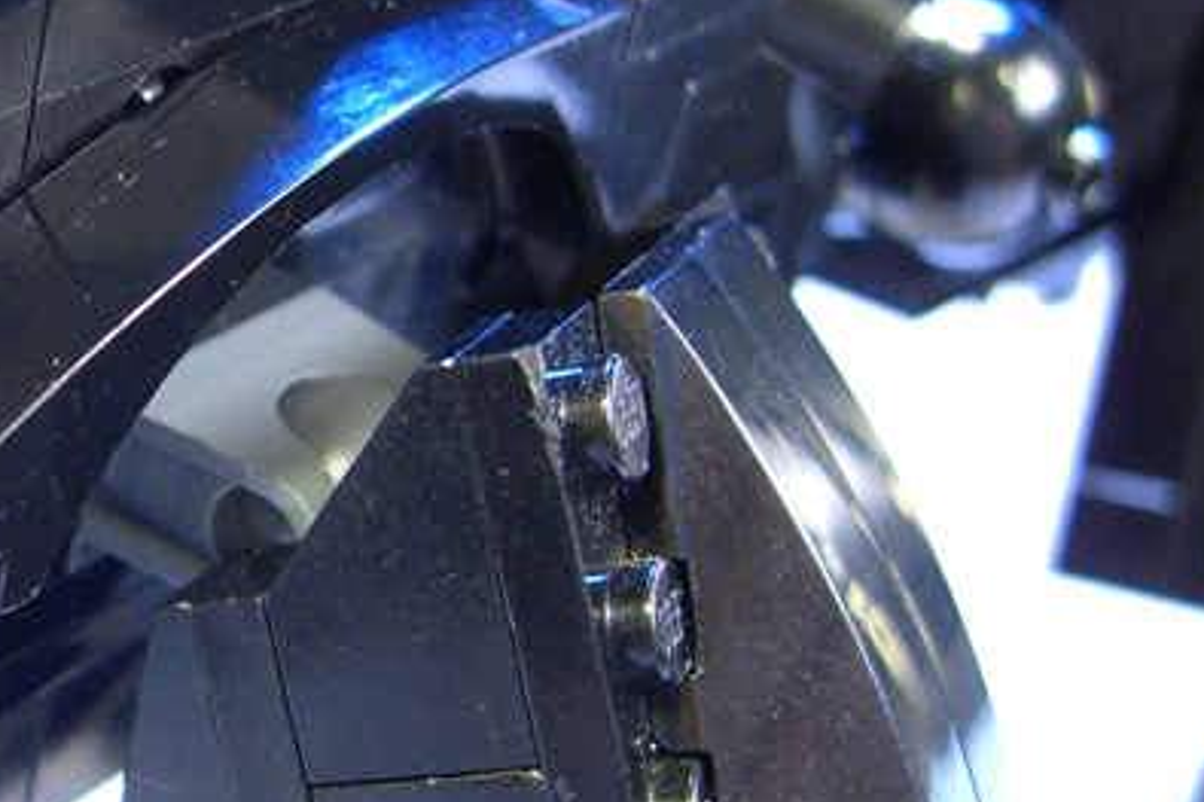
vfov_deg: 17.0
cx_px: 21
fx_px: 2674
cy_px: 512
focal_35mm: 80
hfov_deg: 24.3
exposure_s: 1/13
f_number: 2.8
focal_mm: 7.9
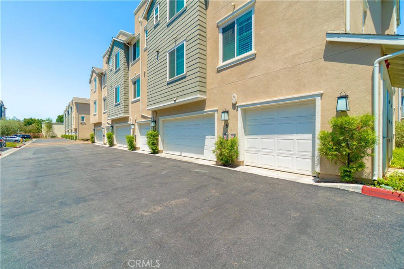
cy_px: 134
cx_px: 202
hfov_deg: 100.4
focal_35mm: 15
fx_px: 168
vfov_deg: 77.3
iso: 100
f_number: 7.1
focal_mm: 10
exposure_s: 1/320
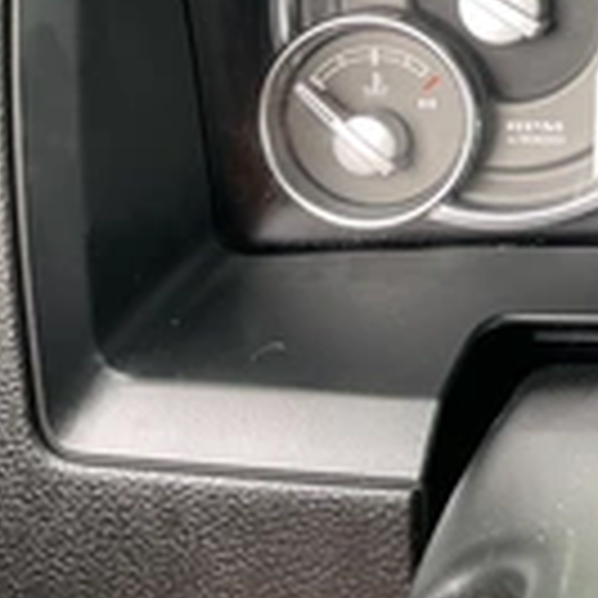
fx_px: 1505
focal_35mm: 77
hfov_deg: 20.1
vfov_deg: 21.8
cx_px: 836
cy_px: 31
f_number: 1.8
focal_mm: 3
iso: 64
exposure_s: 1/122
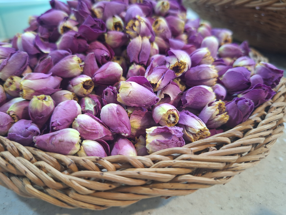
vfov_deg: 58.9
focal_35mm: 23
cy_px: 108
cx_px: 143
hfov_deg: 73.9
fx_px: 190
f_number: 1.8
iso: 320
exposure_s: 1/25
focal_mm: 5.54
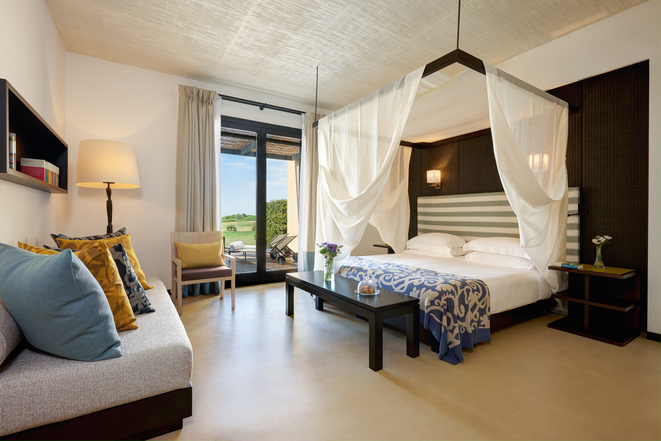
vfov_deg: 73.7
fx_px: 294
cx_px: 330
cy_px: 220
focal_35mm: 16
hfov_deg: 96.7
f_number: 14
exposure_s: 1.3
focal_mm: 16
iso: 200
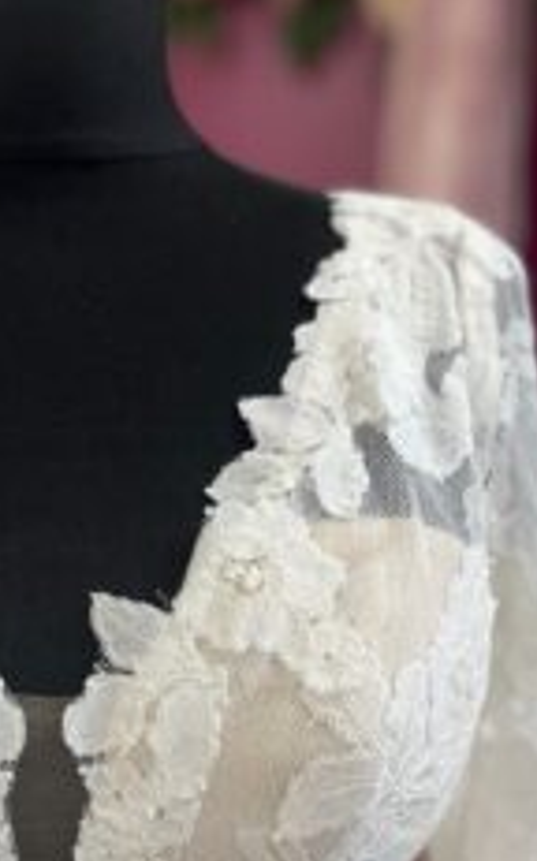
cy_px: 662
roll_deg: +0.6
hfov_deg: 24.3
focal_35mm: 51
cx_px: 22
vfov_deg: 38.4
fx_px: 1196
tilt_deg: -9.0
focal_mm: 5.1
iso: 80
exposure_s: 1/100
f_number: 1.6
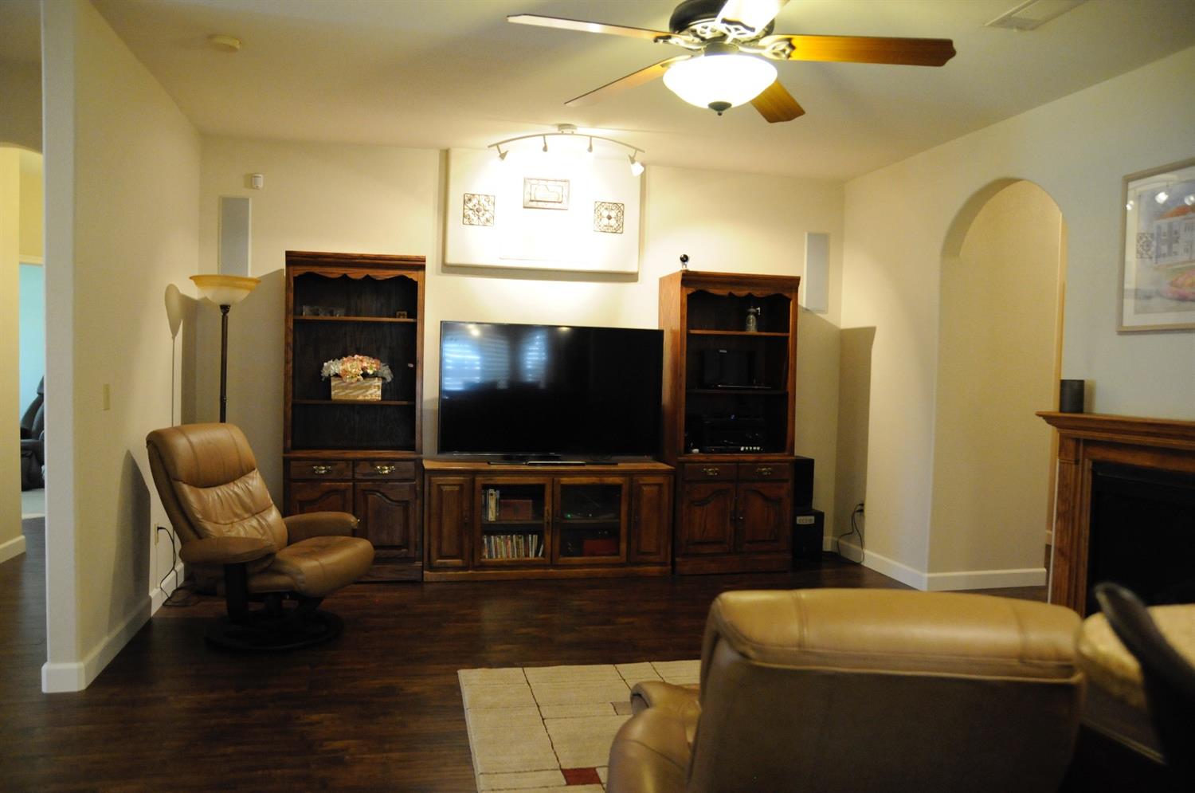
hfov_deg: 70.5
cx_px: 598
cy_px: 396
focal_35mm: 26
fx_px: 845
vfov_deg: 50.3
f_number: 3.2
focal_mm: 17
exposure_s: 1/100
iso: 2000
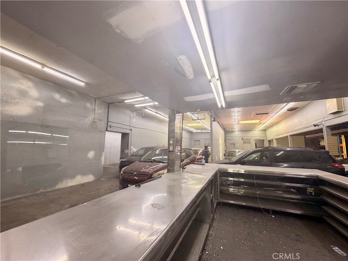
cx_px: 174
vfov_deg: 85.7
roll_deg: -0.7
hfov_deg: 102.1
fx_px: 141
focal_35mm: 14
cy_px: 130
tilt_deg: +7.6
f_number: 2.2
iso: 320
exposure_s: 1/120
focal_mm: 2.22
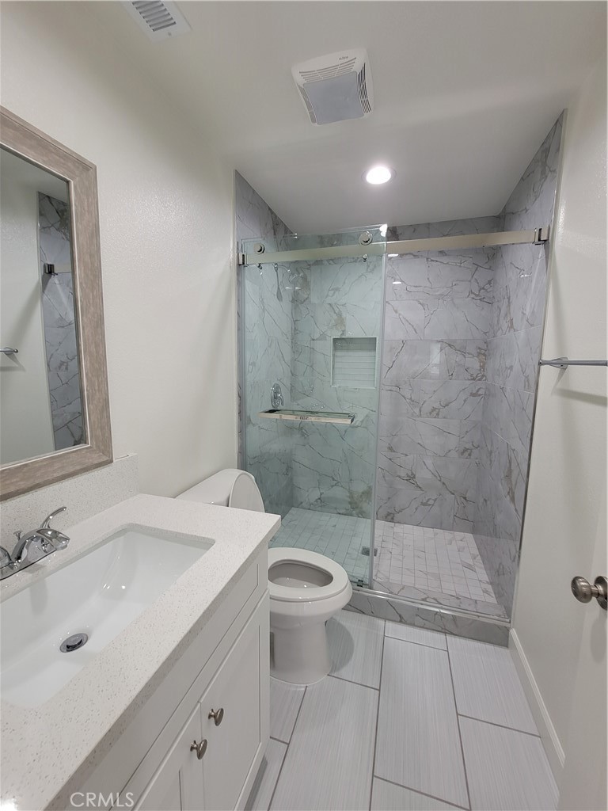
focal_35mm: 13
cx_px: 304
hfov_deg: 89.9
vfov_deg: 106.2
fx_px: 304
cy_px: 406
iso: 125
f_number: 2.2
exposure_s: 1/60
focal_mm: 2.2
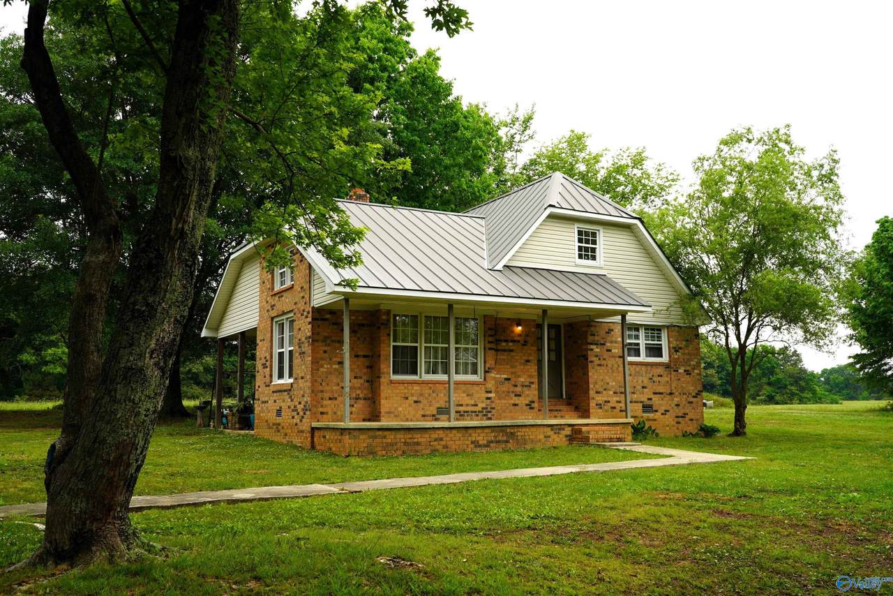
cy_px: 298
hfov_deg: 61.9
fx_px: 744
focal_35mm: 30
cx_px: 446
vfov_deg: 43.6
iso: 100
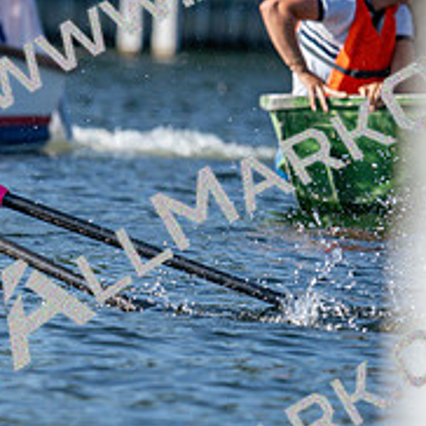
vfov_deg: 1.9
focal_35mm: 923
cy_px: 149
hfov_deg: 1.9
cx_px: -199
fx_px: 12851
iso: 250
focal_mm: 341
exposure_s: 1/1600
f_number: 6.3
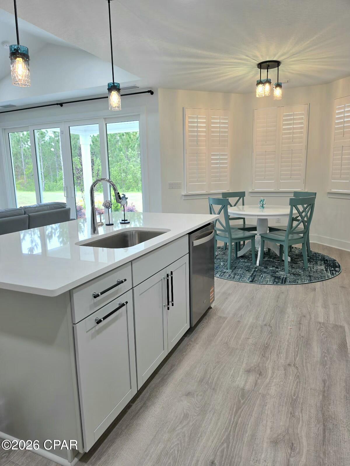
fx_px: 310
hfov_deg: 58.9
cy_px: 233
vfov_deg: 73.9
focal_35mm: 23
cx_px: 175
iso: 32
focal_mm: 6.5
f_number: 1.4
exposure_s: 1/120
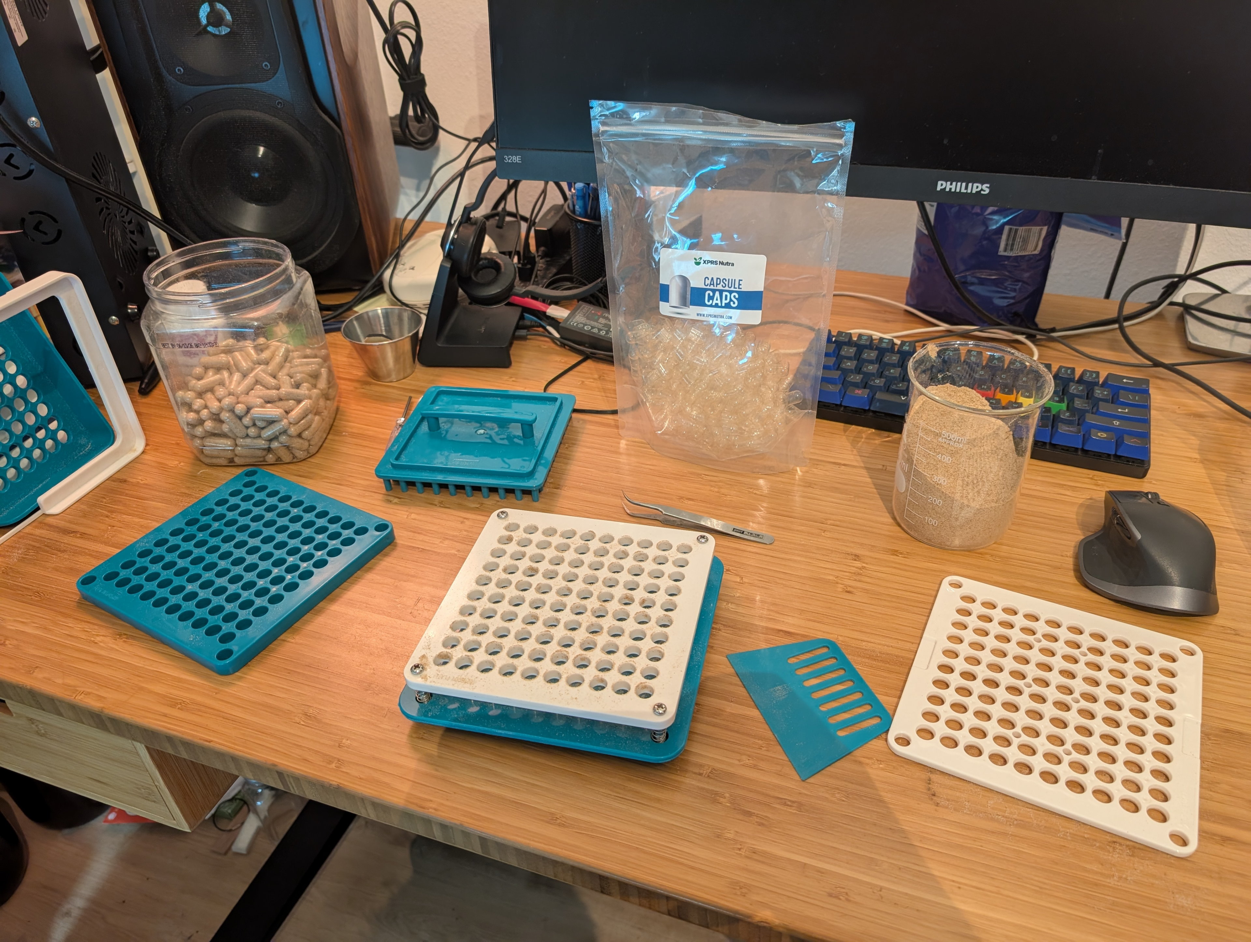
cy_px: 471
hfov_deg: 71.5
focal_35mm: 24
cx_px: 626
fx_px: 869
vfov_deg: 56.9
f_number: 1.68
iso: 256
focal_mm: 6.9
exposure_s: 1/23.8
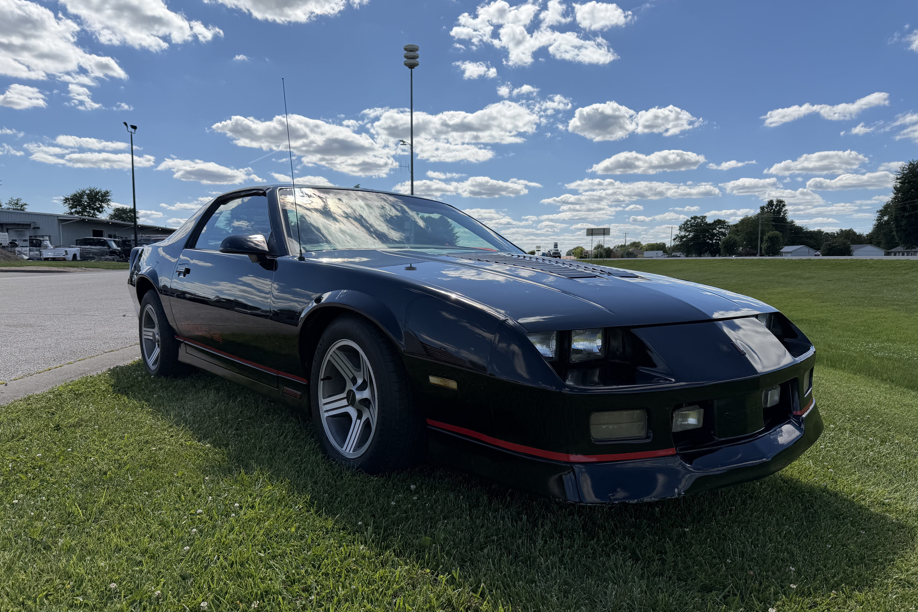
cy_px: 320
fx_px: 637
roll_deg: -1.1
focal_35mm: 25
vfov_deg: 51.3
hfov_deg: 71.5
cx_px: 459
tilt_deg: -4.8
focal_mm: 6.76
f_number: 1.78
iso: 80
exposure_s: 1/6711
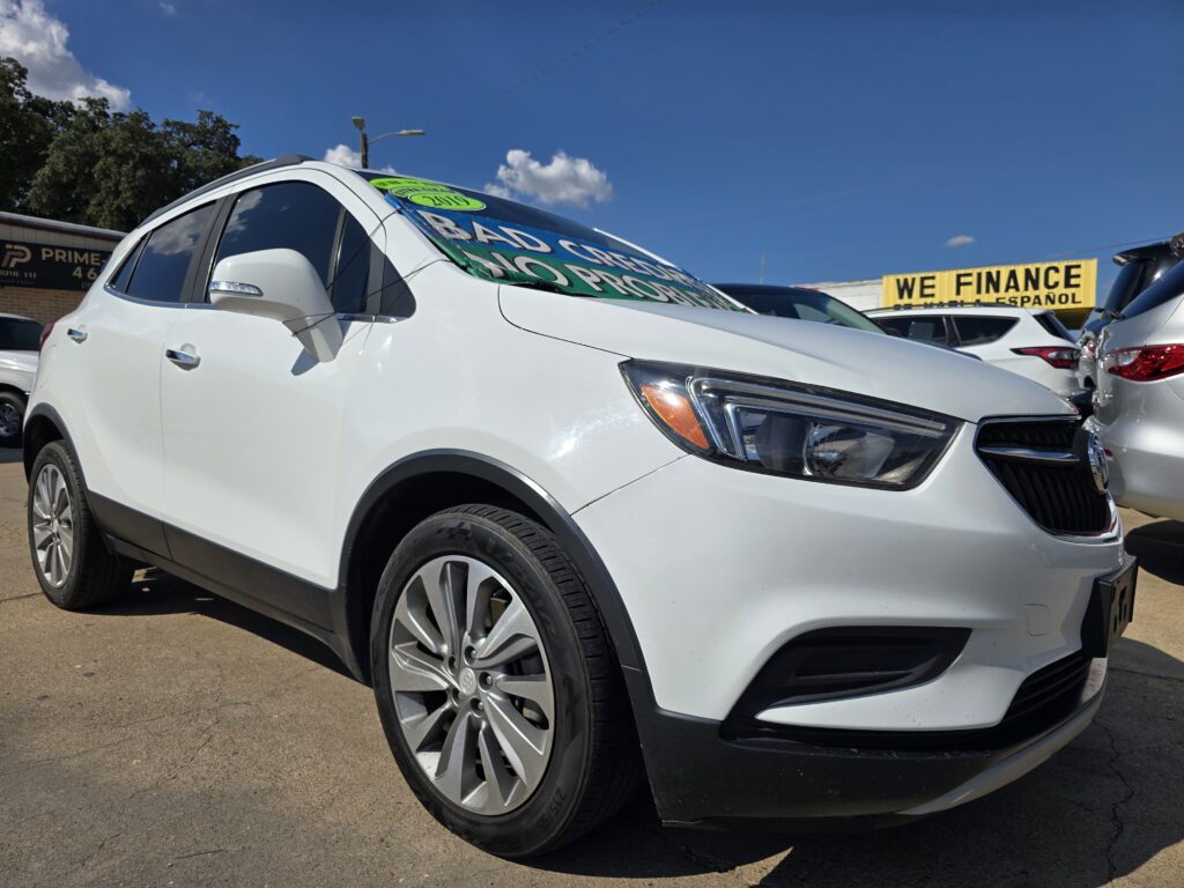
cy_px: 444
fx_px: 787
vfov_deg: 58.9
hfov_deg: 73.9
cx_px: 592
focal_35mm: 23
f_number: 1.7
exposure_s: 1/1859
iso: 12
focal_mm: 6.3
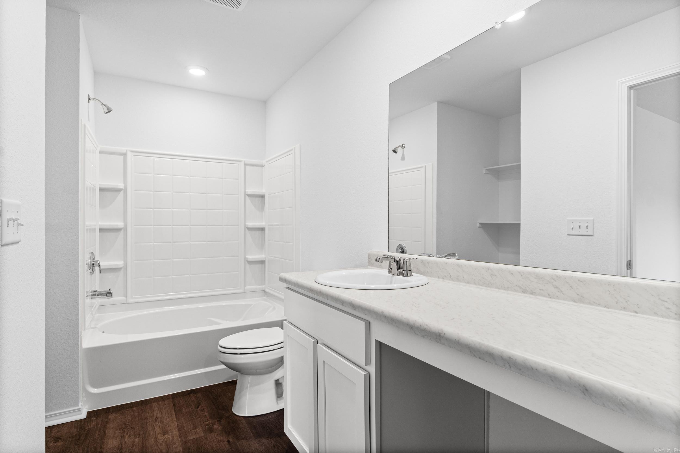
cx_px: 340
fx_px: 340
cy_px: 226
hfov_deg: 90.0
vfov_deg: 67.4
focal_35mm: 18
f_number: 9
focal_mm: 12
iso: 250
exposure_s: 1/5
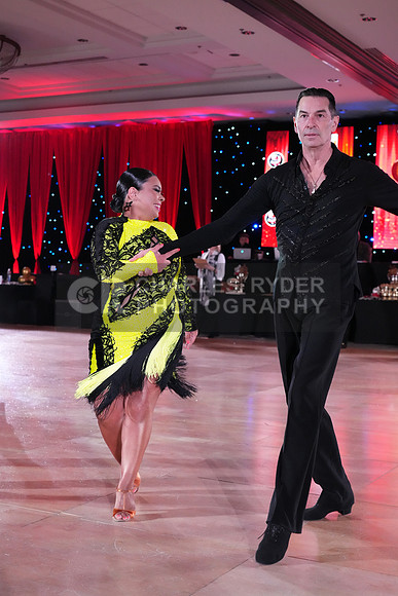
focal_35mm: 52
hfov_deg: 26.0
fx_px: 862
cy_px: 298
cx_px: 199
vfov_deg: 38.2
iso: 8000
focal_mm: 52
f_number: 5
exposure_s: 1/400
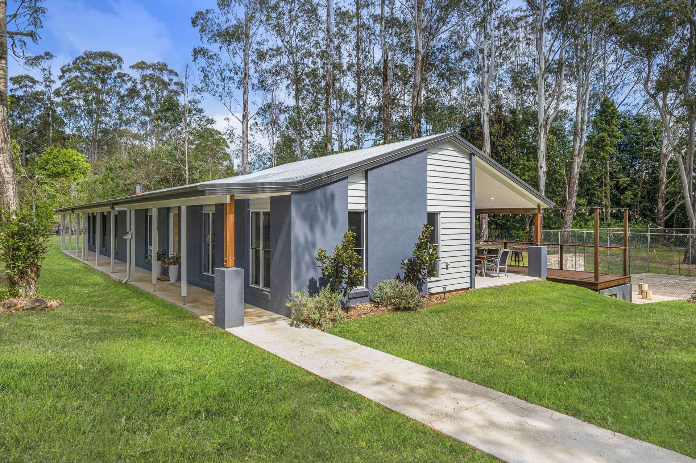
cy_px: 232
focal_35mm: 22
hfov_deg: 79.9
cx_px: 348
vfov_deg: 58.3
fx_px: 415
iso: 100
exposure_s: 1/200
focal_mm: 21.5
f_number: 8
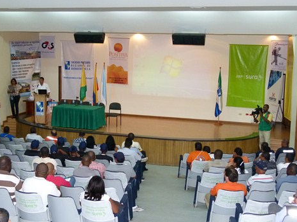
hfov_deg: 32.7
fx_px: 506
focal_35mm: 59
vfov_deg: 24.8
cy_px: 108
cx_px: 125
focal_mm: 9
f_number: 3.2
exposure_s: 1/40
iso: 400
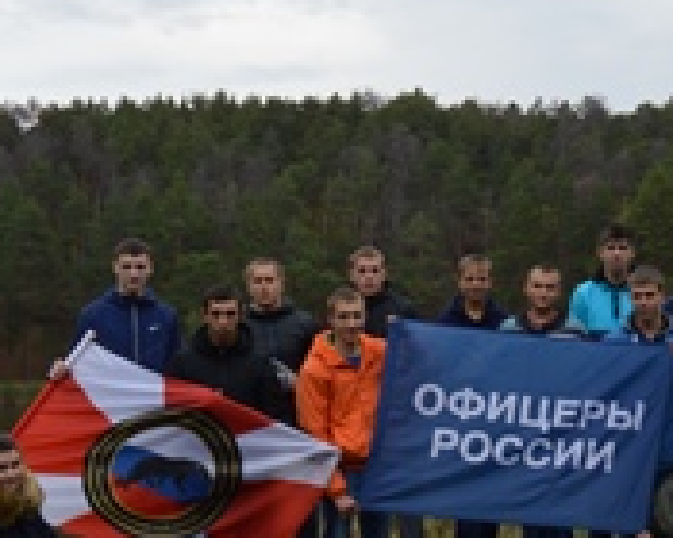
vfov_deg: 16.4
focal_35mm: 94
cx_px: 619
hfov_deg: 19.9
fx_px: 1872
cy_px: 256
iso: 110
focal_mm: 26
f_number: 5.6
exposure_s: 1/125
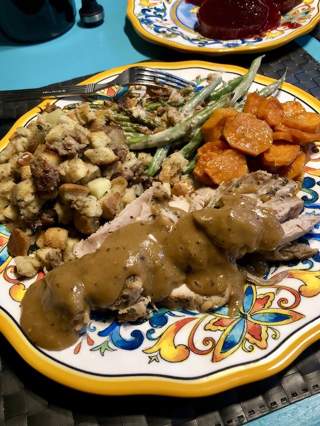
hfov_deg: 49.7
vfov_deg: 63.4
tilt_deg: -54.0
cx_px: 160
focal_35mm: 28
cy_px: 213
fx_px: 345
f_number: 1.8
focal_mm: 4
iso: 64
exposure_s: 1/15
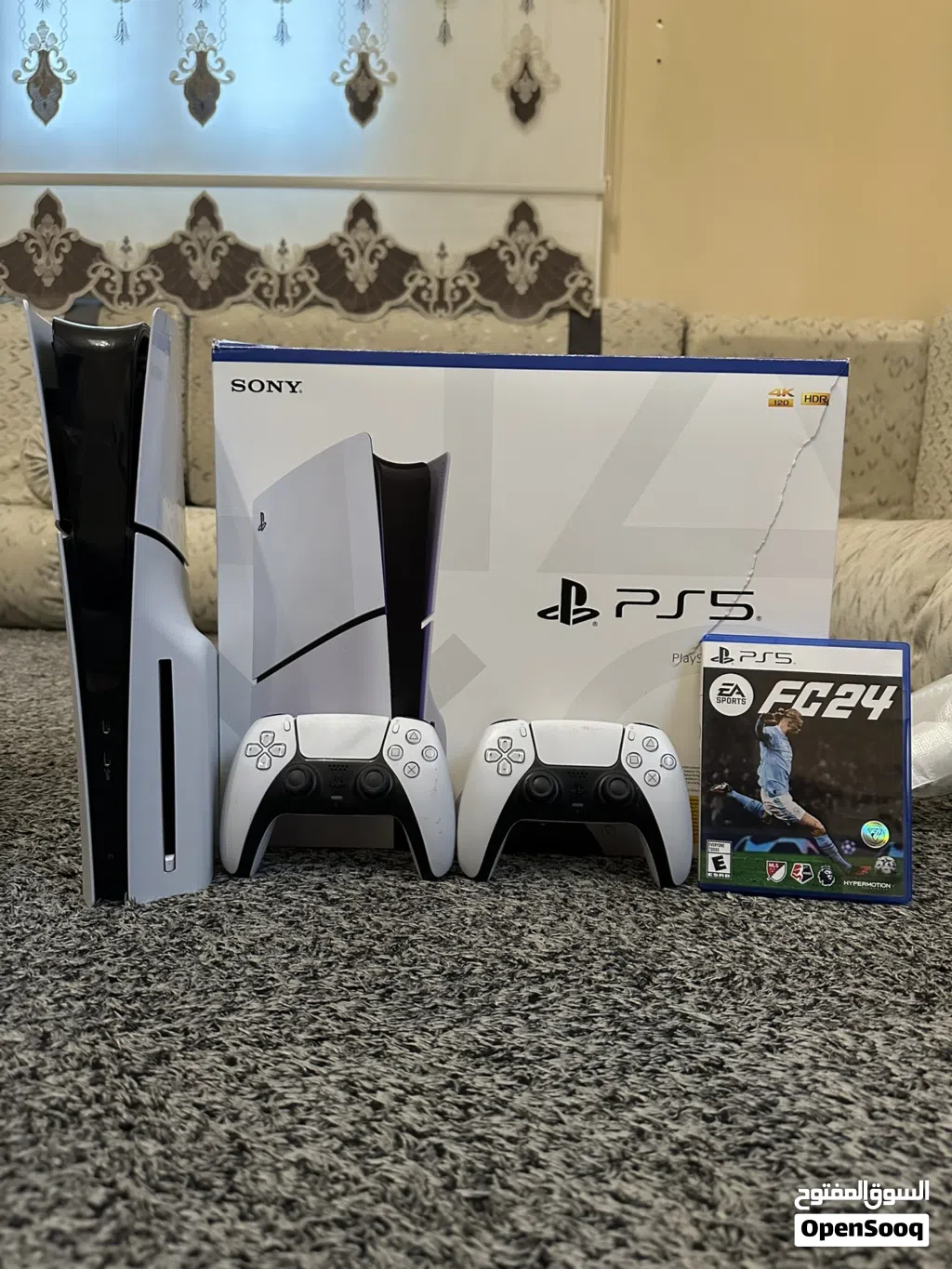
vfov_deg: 71.6
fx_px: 880
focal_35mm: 24
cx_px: 476
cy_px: 634
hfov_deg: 56.8
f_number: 1.78
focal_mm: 6.86
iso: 640
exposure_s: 1/50
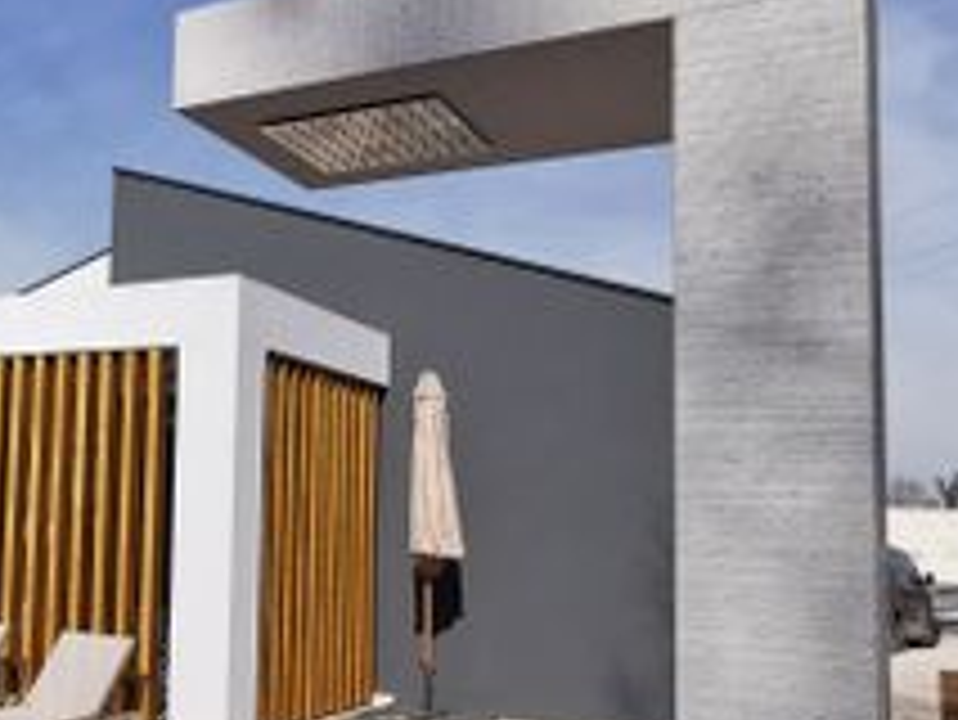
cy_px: 392
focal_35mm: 45
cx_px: 22
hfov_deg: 37.9
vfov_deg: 32.2
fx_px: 1246
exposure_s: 1/1511
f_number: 2.2
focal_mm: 2.35
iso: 50
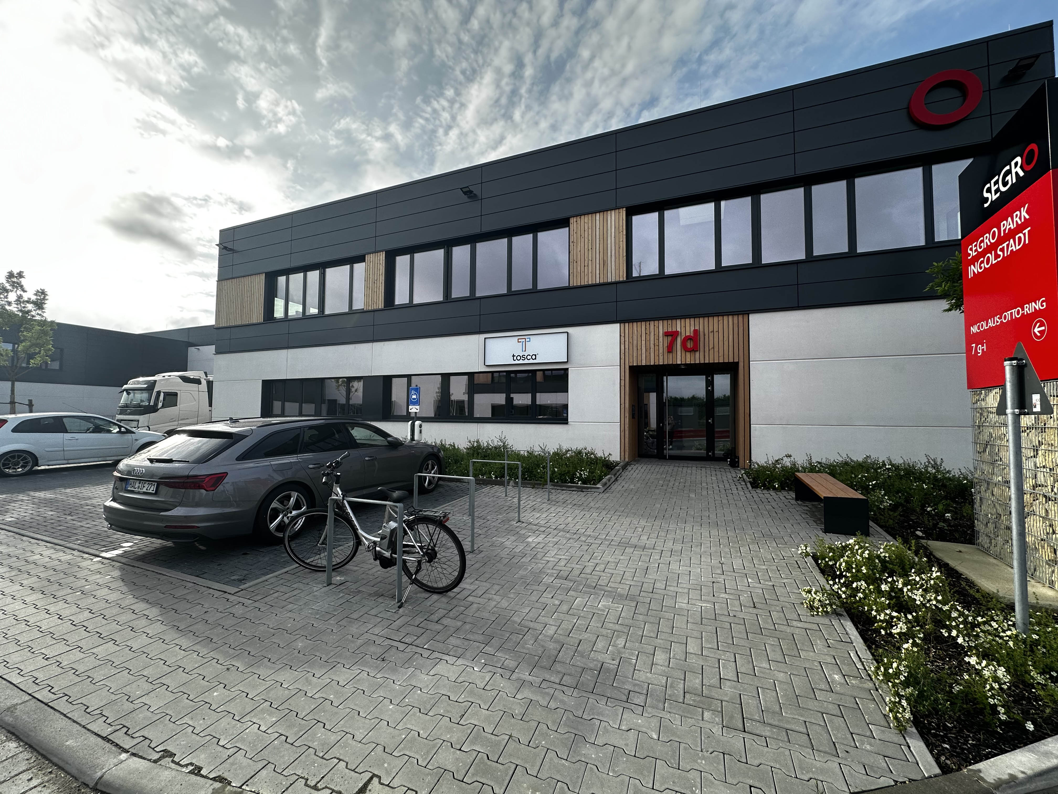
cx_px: 529
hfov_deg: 102.1
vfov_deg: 85.7
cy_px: 397
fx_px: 428
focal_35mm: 14
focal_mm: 2.22
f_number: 2.2
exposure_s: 1/707
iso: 40
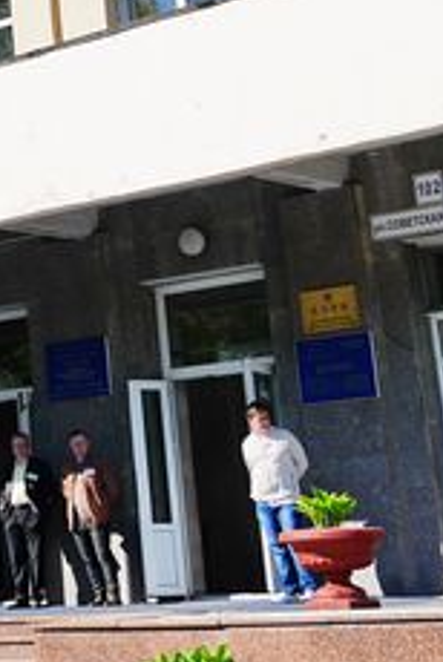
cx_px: -305
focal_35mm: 100
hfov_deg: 12.7
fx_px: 1840
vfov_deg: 18.9
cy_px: -201
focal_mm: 24
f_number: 4.5
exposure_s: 1/1000
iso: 100
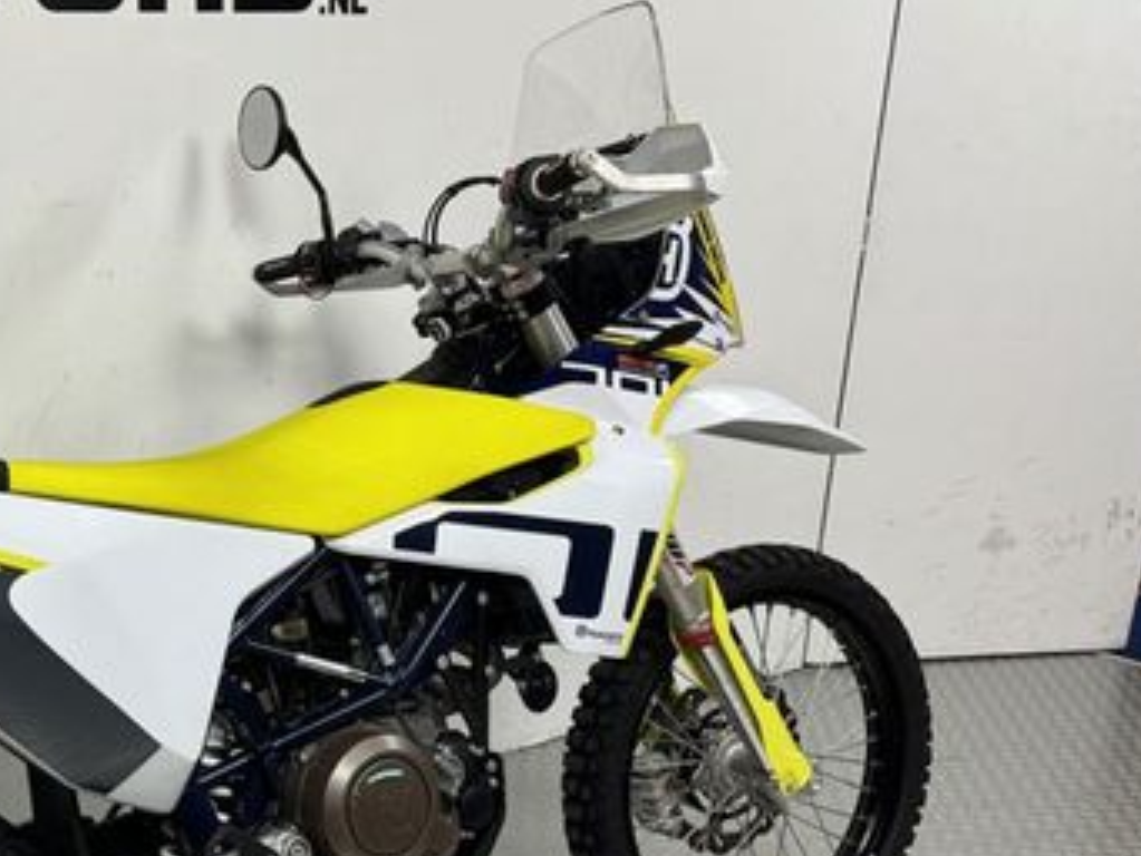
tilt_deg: -19.6
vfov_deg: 31.7
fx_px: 1484
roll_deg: +2.3
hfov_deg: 39.1
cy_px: 635
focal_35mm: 45
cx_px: 117
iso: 160
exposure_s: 1/100
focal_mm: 6.86
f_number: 1.78
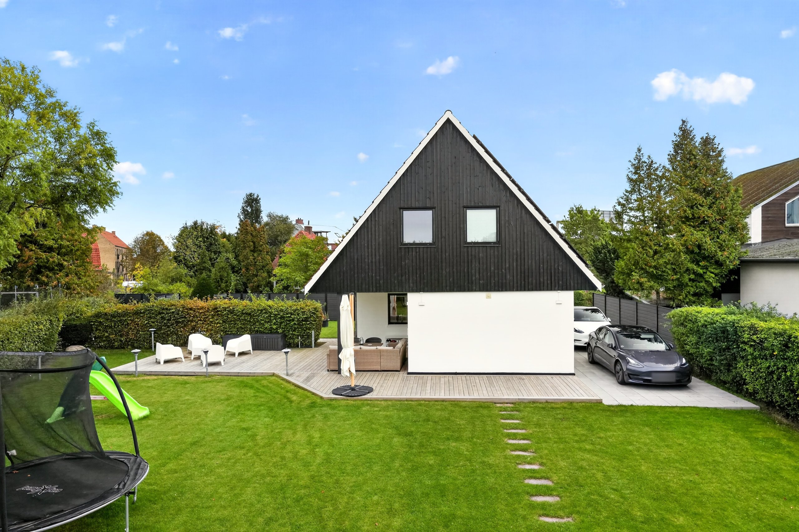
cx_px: 400
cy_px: 266
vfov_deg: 57.2
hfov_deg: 78.6
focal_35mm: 22
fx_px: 488
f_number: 8
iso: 1000
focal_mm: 22
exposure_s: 1/250
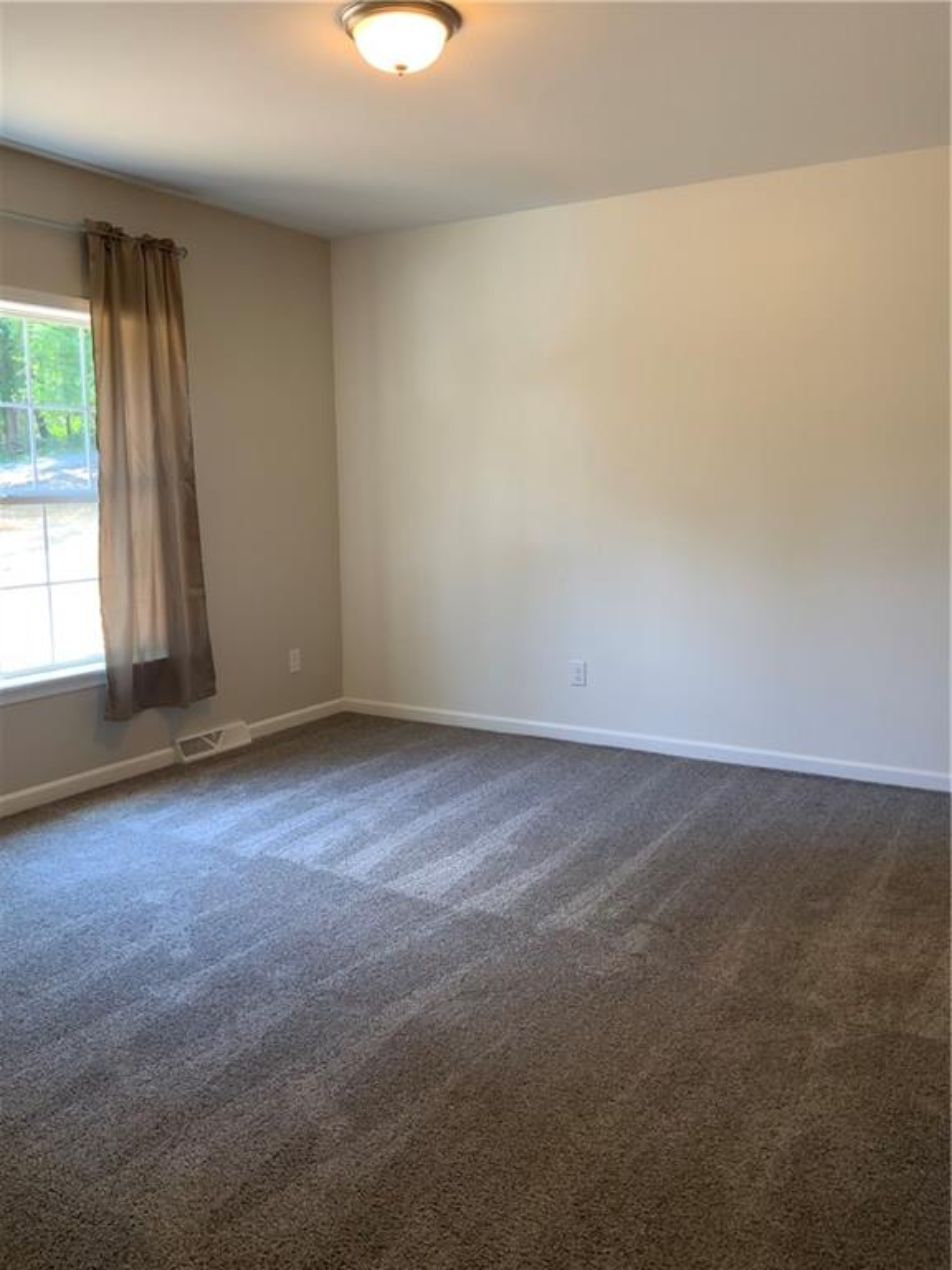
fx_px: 1063
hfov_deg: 48.2
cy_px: 635
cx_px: 476
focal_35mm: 29
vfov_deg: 61.7
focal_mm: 3
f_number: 1.8
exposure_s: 1/60
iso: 50
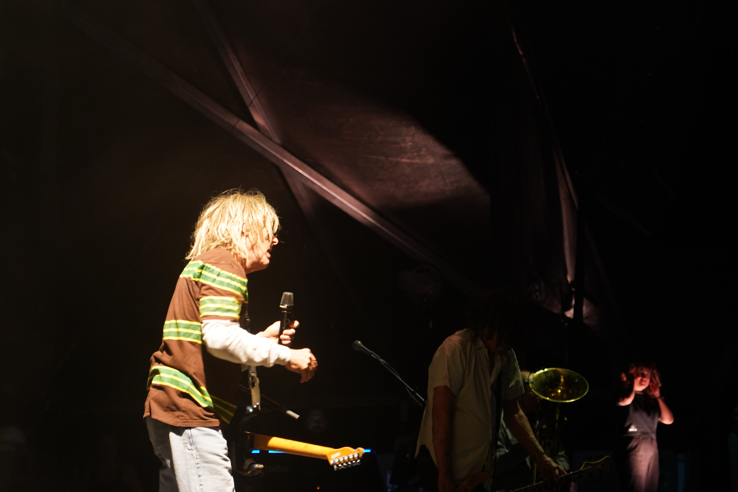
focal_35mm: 115
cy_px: 231
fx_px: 2357
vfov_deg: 11.9
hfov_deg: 17.8
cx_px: 392
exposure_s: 1/160
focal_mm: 105
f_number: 4
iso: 2500
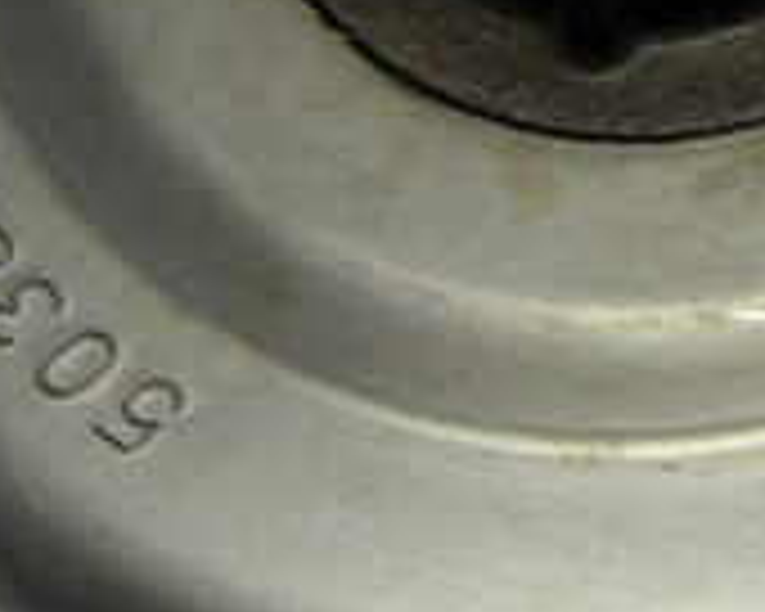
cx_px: 1238
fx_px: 4166
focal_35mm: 184
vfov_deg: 8.3
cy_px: -189
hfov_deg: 10.1
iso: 200
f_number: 3.6
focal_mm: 6.5
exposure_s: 1/20
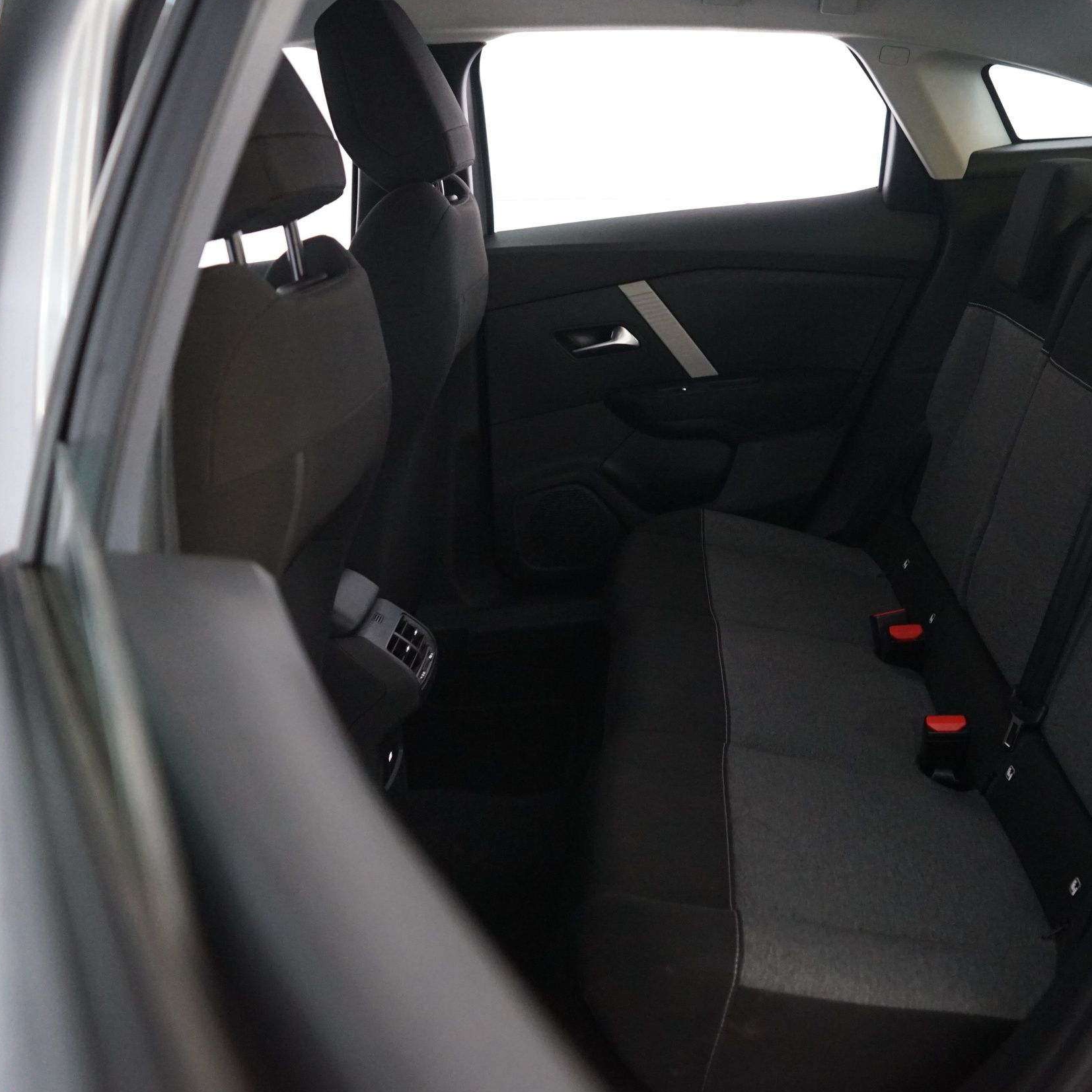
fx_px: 1285
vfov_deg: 46.0
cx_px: 756
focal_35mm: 36
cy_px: 545
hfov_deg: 45.1
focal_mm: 28
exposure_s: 1/10
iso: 4000
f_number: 4.5
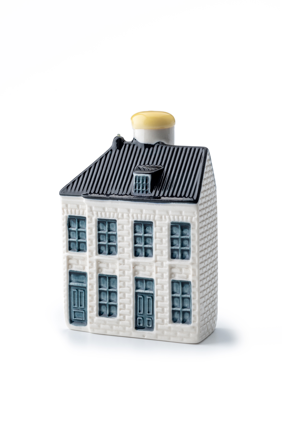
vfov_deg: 23.9
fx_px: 998
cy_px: 211
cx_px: 141
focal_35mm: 85
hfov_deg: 16.1
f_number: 19
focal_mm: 85
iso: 100
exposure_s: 1/60
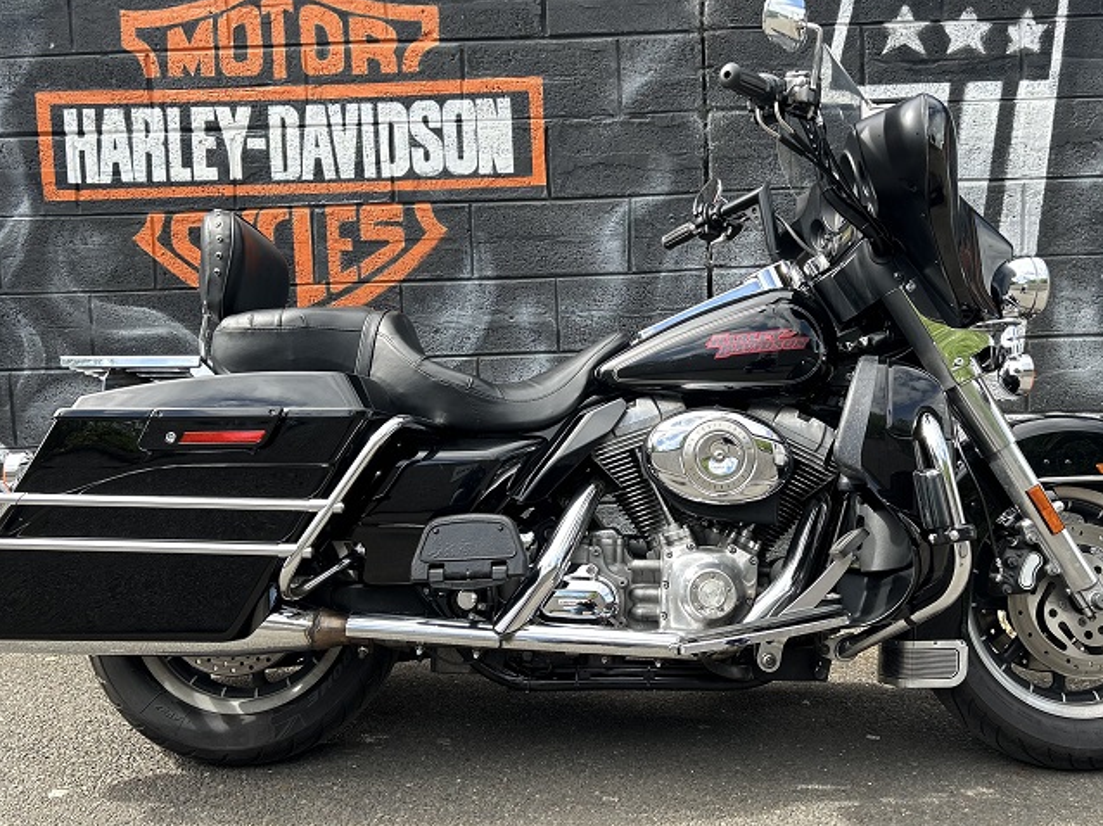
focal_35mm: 33
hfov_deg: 55.3
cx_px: 610
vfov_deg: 42.9
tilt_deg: -3.8
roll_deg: +2.0
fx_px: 1051
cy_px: 369
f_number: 1.5
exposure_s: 1/846
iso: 50
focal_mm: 5.7
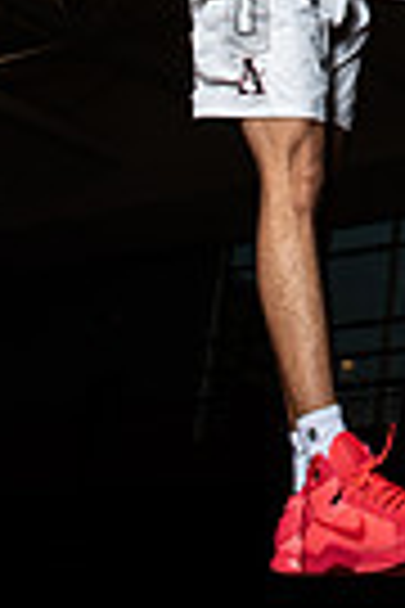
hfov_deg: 13.6
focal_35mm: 97
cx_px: 508
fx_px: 1637
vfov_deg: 18.4
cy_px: -329
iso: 320
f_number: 14
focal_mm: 29
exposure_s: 1/200
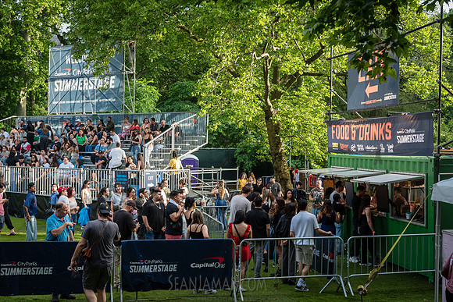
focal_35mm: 51
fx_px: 644
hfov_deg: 38.8
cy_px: 151
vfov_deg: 26.4
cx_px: 229
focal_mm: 50
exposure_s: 1/400
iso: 1000
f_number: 4.5
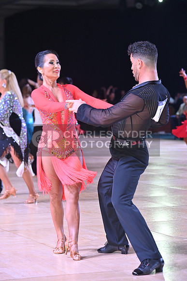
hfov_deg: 11.4
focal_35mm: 120
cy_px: 140
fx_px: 934
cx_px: 94
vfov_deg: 17.1
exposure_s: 1/200
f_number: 11
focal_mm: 120
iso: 1600
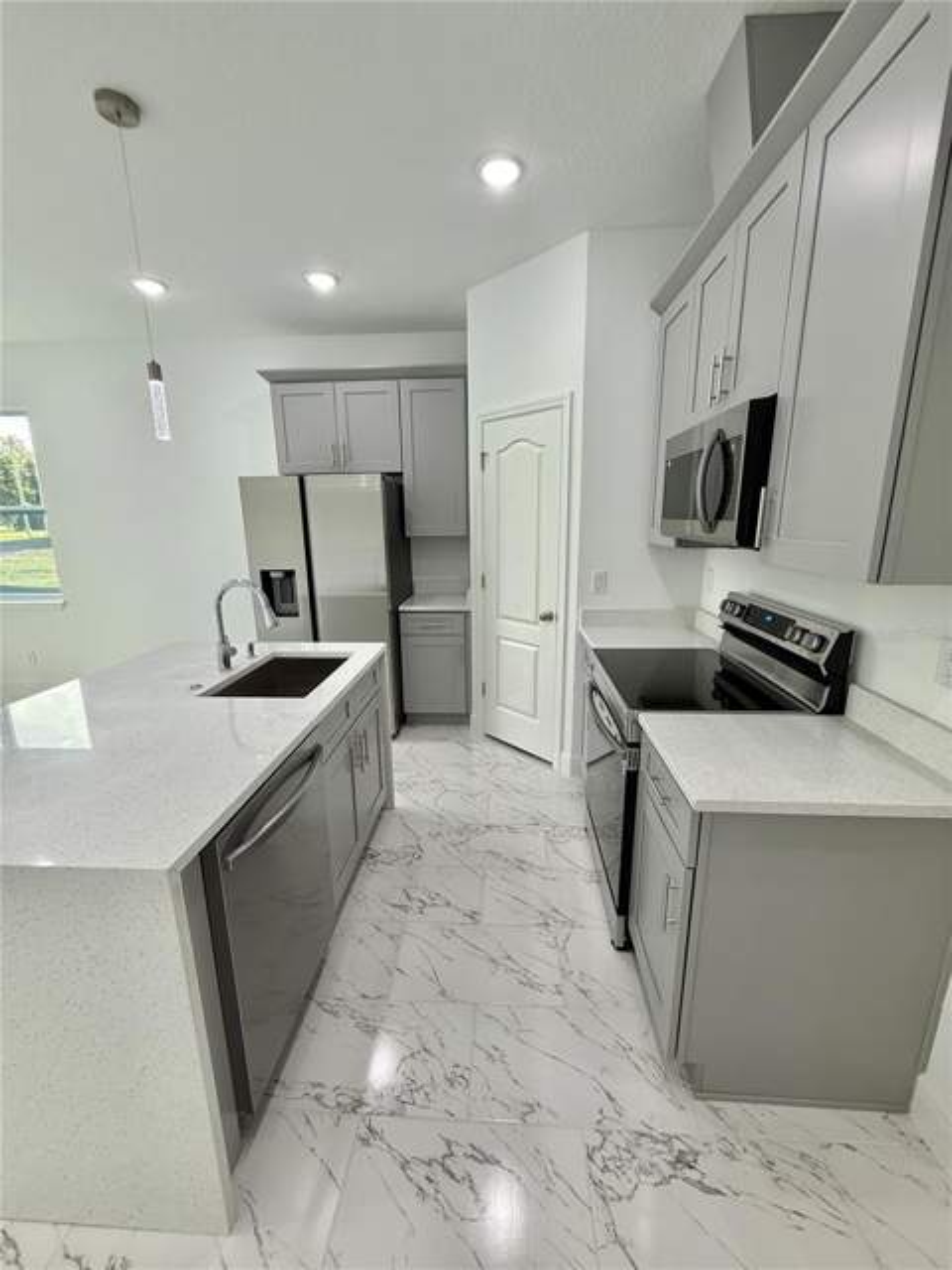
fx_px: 513
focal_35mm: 14
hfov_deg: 85.7
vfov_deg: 102.1
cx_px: 476
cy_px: 635
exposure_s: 1/120
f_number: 2.2
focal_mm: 2.22
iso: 80
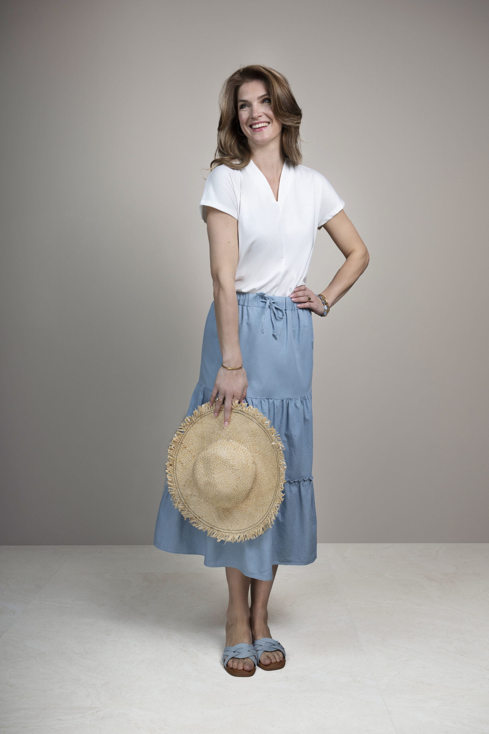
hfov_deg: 37.9
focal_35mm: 35
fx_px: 713
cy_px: 367
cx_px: 244
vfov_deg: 54.4
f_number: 7.1
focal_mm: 35
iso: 100
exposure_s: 1/200
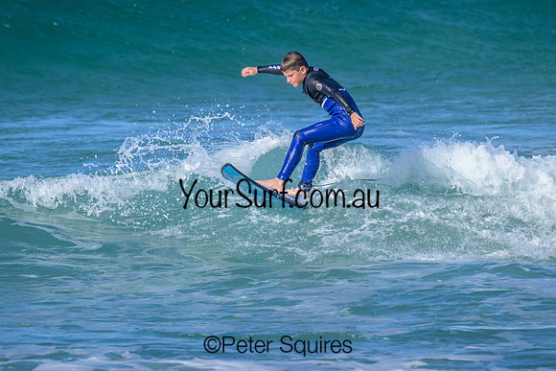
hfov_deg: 2.3
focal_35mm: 908
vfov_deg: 1.5
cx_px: 281
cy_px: 180
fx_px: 14019
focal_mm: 660
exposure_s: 1/2000
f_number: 11
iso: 1000
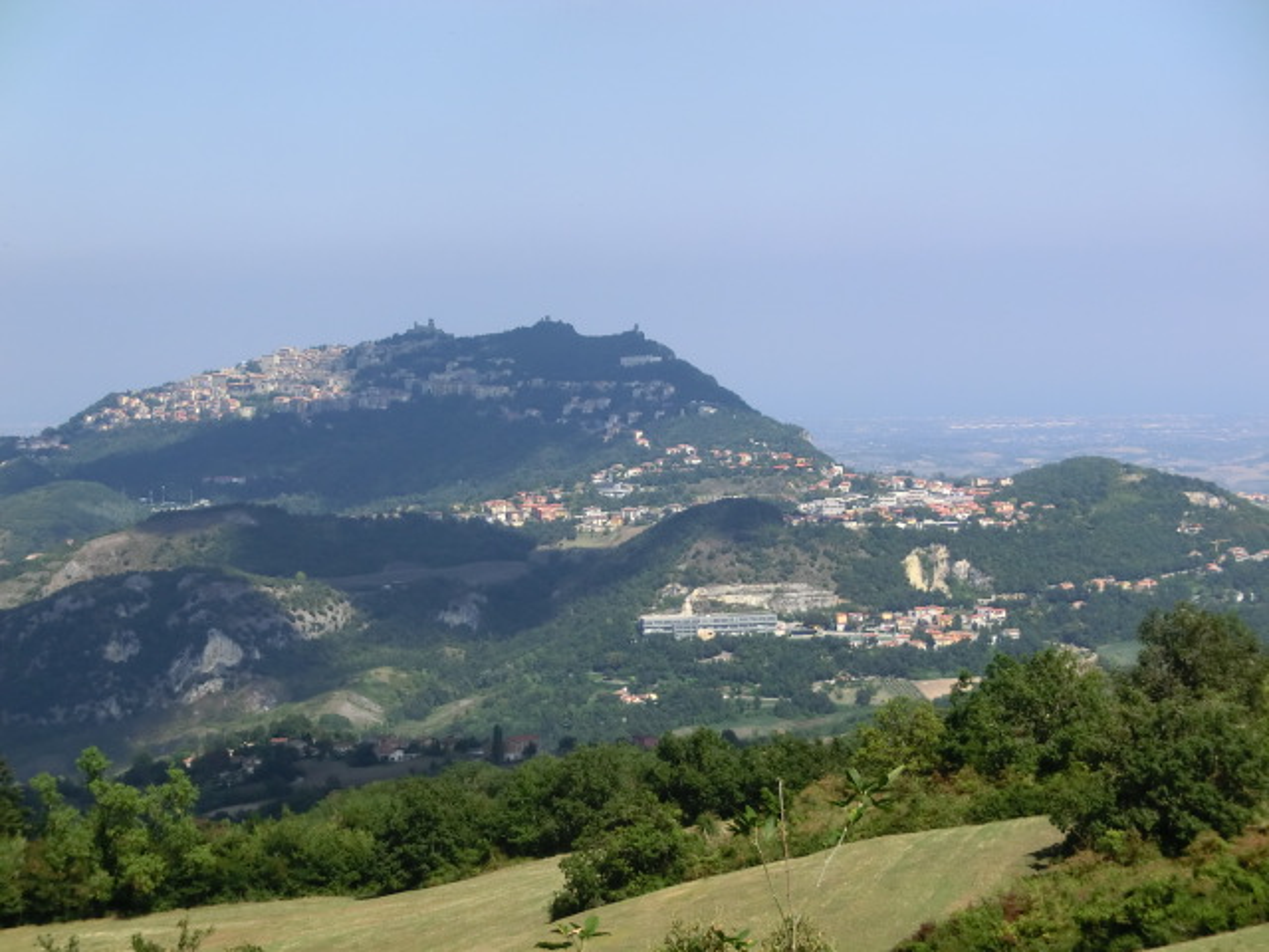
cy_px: 476
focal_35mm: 124
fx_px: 4546
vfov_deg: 12.0
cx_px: 634
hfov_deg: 15.9
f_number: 5.7
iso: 80
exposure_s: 1/500
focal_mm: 21.94
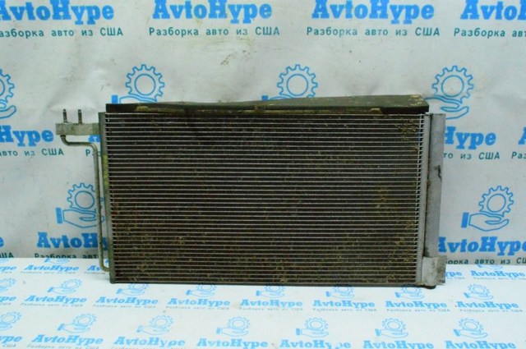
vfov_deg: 43.5
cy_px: 174
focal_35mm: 30
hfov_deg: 62.0
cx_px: 263
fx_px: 438
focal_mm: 20
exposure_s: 1/60
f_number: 25
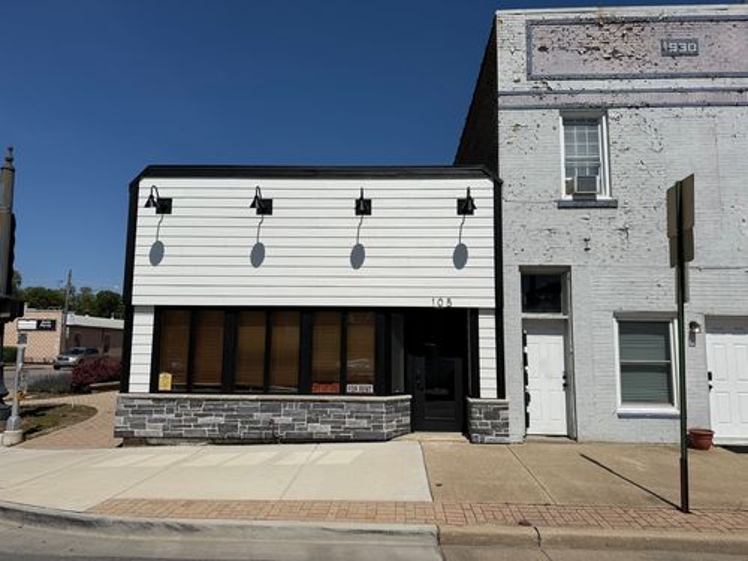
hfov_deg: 71.6
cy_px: 280
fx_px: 519
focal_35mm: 24
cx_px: 374
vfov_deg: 56.8
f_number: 1.78
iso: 80
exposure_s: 1/14286
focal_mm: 6.76
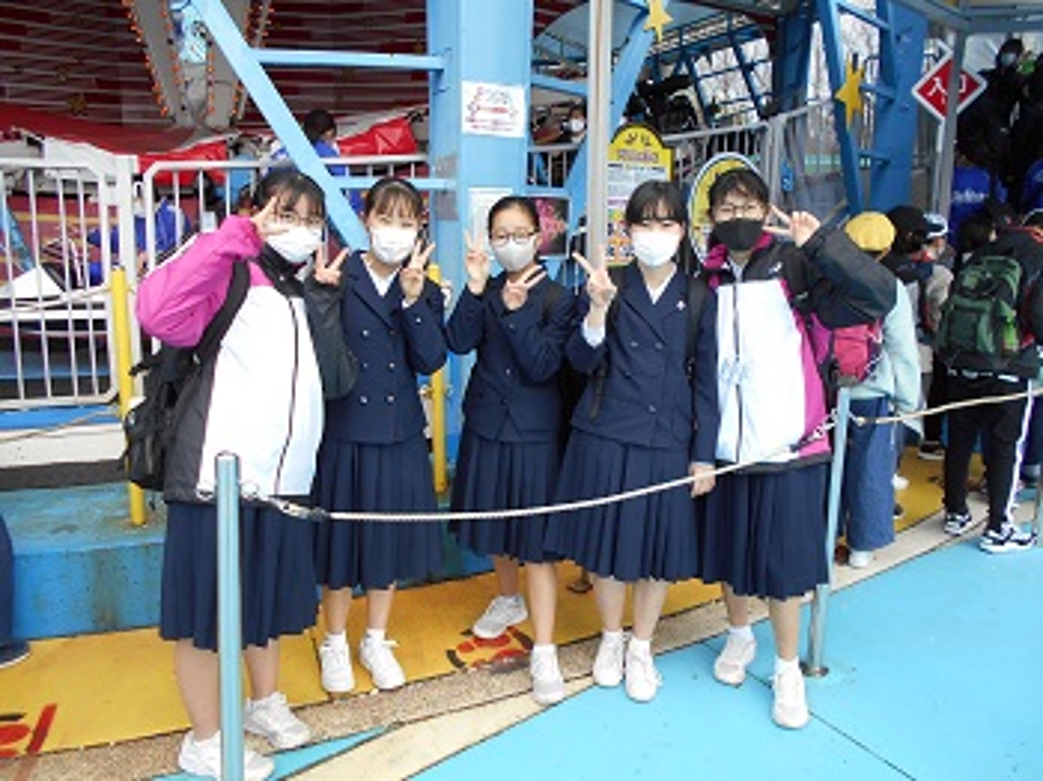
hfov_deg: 67.3
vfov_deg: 53.0
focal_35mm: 26
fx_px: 783
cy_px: 390
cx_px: 522
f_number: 3.2
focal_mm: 4.6
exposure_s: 1/320
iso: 80
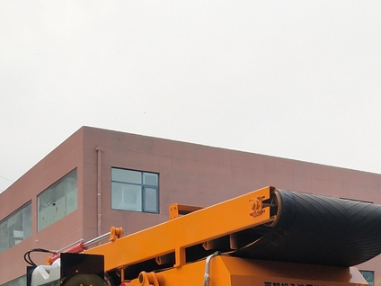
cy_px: 331
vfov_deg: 16.7
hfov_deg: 22.3
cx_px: 367
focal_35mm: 85
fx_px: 936
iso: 133
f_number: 1.8
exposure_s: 1/549
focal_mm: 3.95
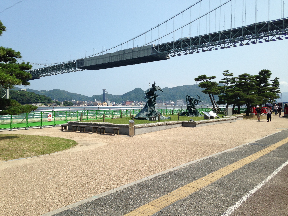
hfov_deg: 55.4
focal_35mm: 33
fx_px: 275
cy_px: 108
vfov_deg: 42.9
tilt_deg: +0.6
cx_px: 144
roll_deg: -1.0
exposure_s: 1/1938
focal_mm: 4.12
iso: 50
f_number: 2.4
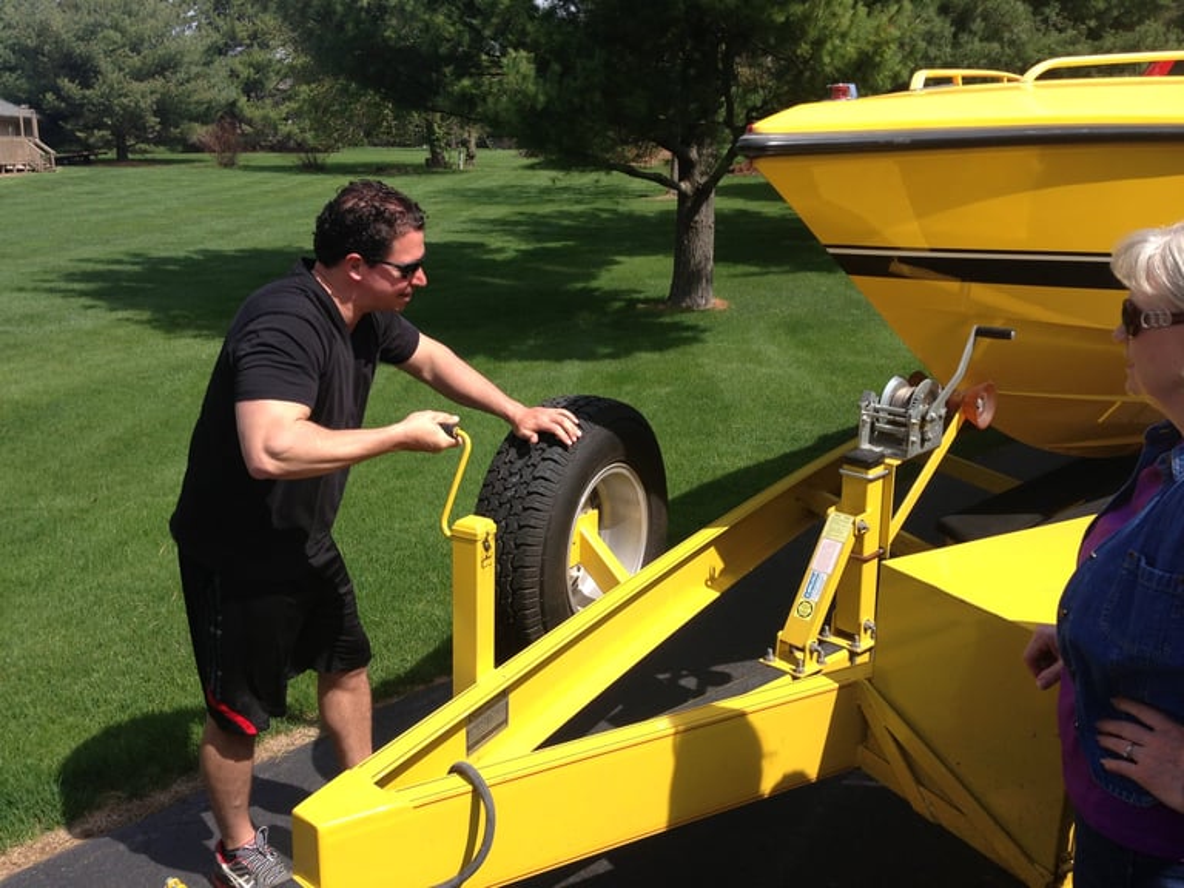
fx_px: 1129
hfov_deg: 55.4
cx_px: 592
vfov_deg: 42.9
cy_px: 444
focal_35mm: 33
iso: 50
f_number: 2.4
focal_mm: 4.13
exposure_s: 1/985
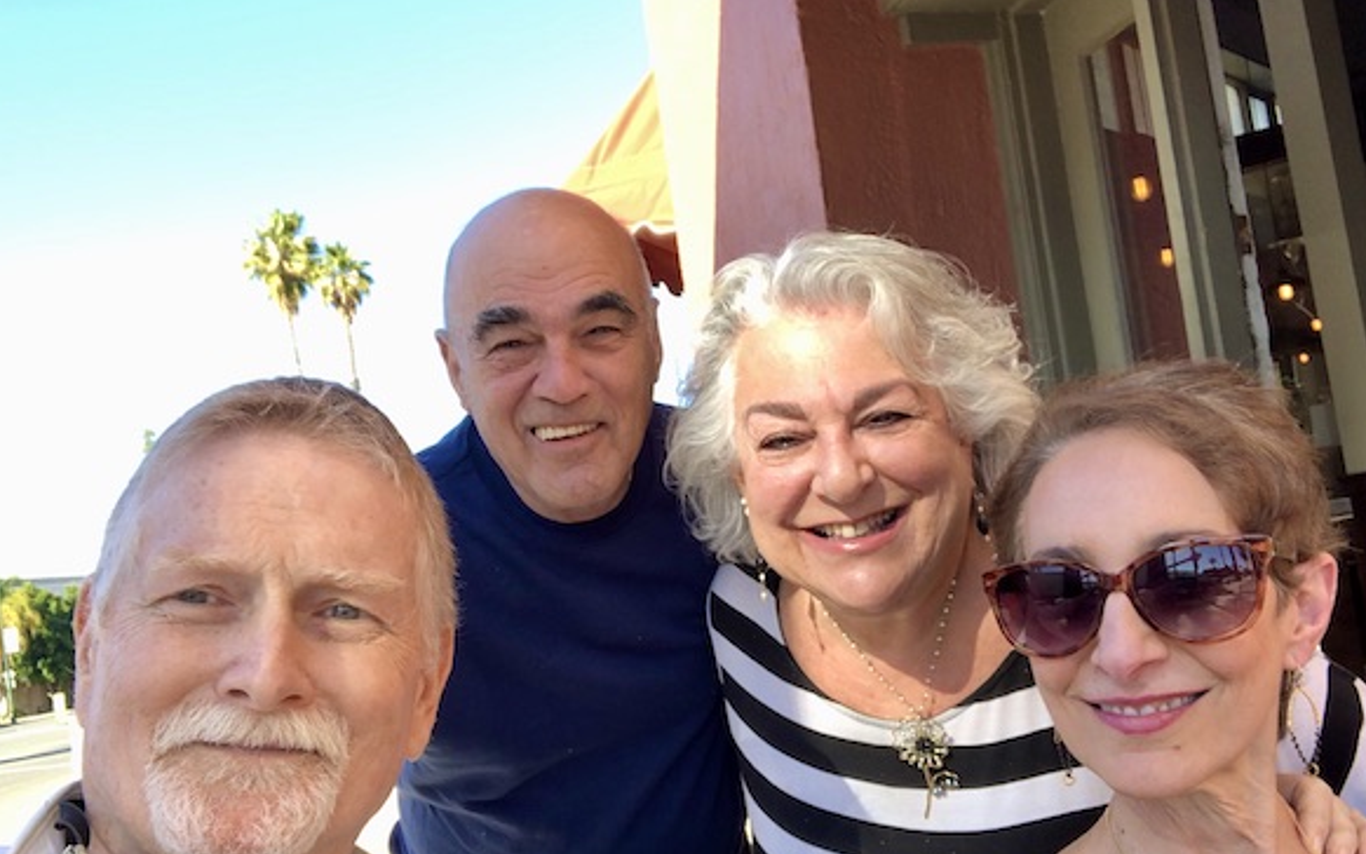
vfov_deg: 36.2
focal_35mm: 35
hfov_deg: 55.3
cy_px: 503
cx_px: 683
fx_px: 1303
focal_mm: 2.87
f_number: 2.2
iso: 20
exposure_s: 1/152
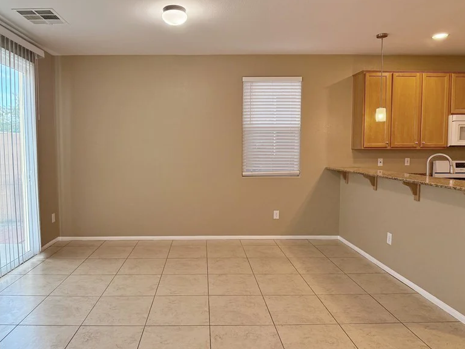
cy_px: 168
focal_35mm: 32
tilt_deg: -2.7
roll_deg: +1.3
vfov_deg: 44.2
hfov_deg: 56.6
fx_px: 430
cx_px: 202
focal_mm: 6.76
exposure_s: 1/228
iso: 200
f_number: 1.78
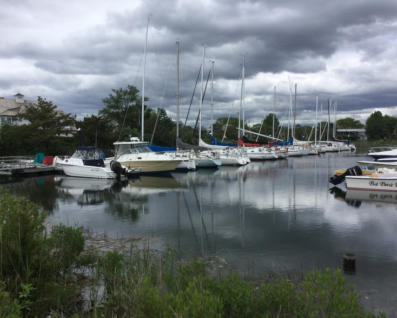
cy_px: 160
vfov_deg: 44.5
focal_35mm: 33
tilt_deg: -7.1
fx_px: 388
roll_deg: -1.8
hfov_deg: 54.2
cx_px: 189
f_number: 2.4
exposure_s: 1/2146
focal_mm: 3.3
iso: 25
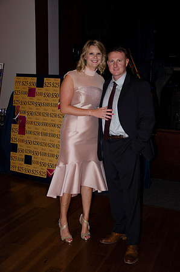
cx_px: 90
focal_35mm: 51
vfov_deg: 39.0
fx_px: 384
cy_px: 136
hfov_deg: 26.4
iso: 640
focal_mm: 34
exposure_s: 1/60
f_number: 4.5
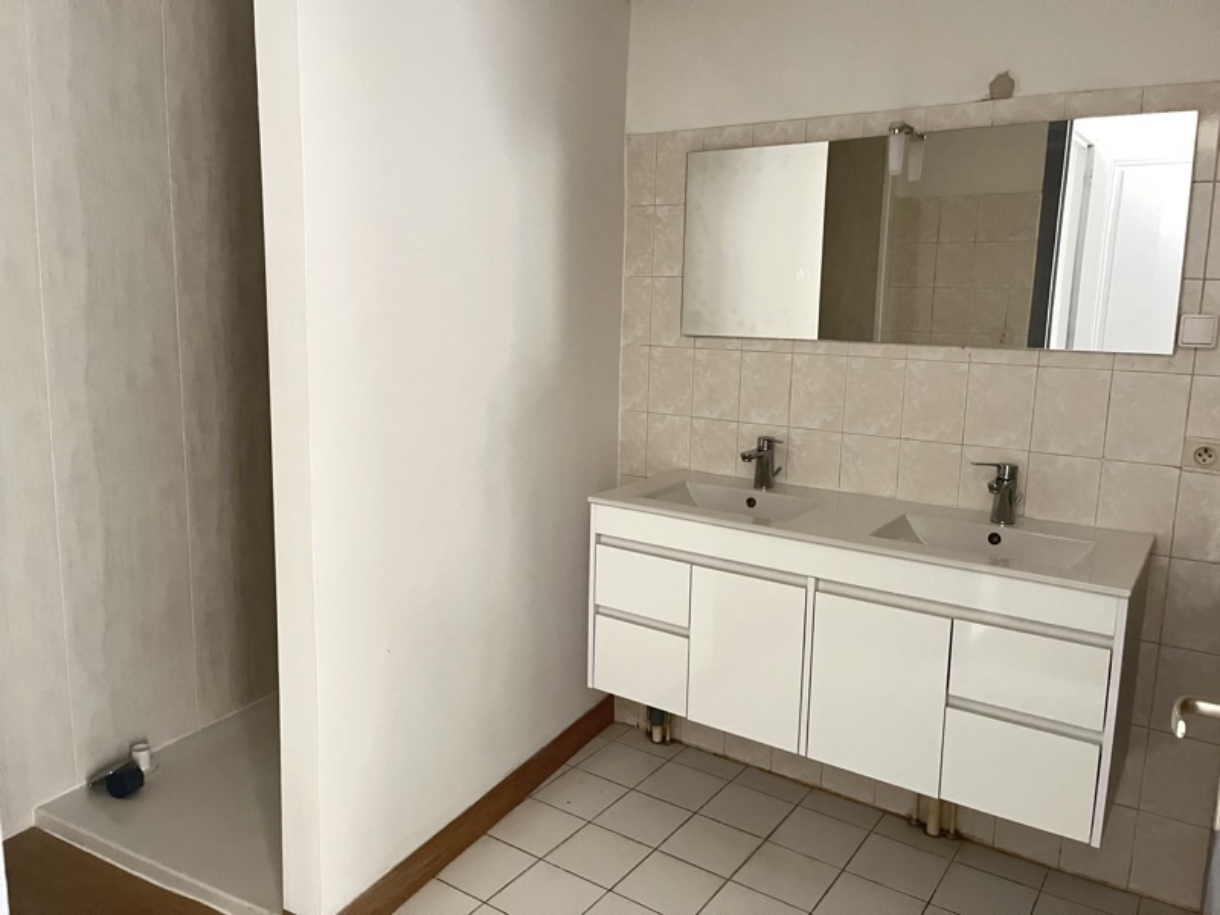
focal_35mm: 26
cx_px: 610
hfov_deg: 67.3
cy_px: 458
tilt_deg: -9.3
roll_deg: -0.6
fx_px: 916
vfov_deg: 53.1
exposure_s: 1/21
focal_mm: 5.1
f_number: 1.6
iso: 1000
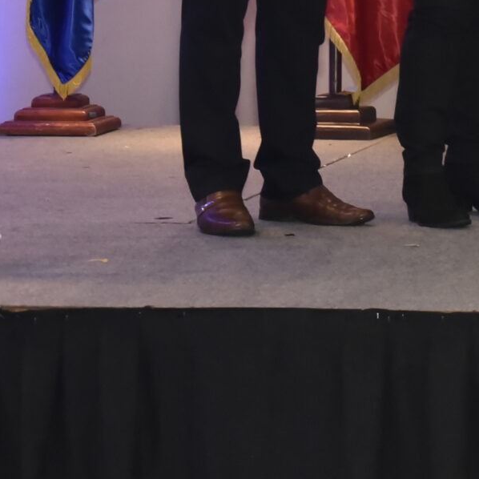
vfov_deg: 9.4
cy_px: -169
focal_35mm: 182
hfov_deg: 8.9
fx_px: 2849
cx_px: 1024
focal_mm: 50
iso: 3200
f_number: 7.1
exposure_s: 1/200
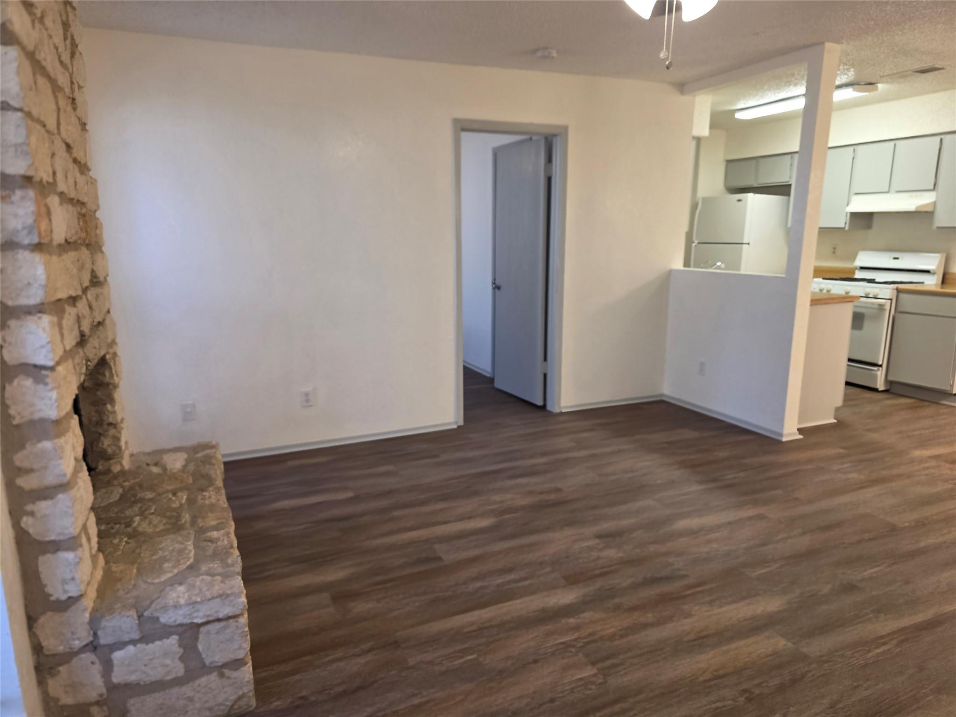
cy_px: 358
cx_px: 478
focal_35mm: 23
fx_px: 635
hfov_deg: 73.9
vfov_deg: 58.9
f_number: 1.7
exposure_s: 1/120
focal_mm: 6.3
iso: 200
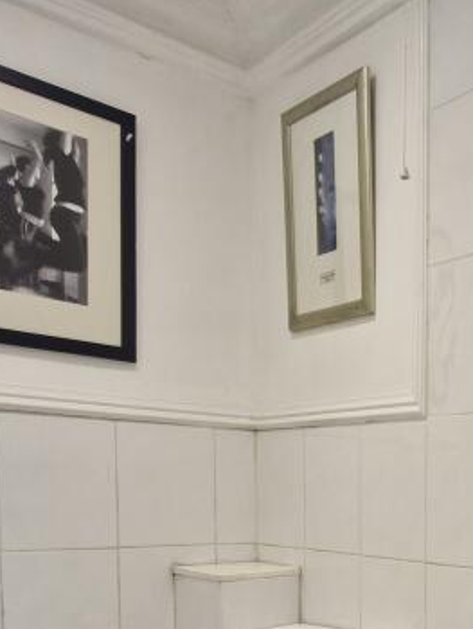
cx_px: 538
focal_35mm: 38
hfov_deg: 32.5
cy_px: 555
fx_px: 691
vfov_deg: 44.9
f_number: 2.2
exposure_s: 1/50
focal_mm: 1.74
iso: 125
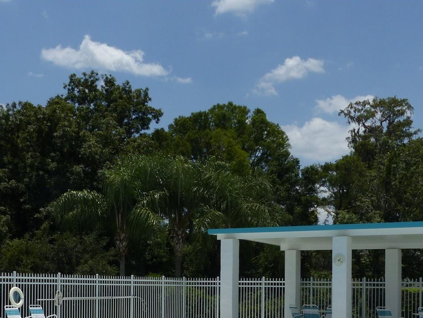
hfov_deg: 30.6
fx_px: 770
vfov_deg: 22.8
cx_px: 160
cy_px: 274
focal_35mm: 63
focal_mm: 6.4
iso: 100
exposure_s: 1/1600
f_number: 4.5
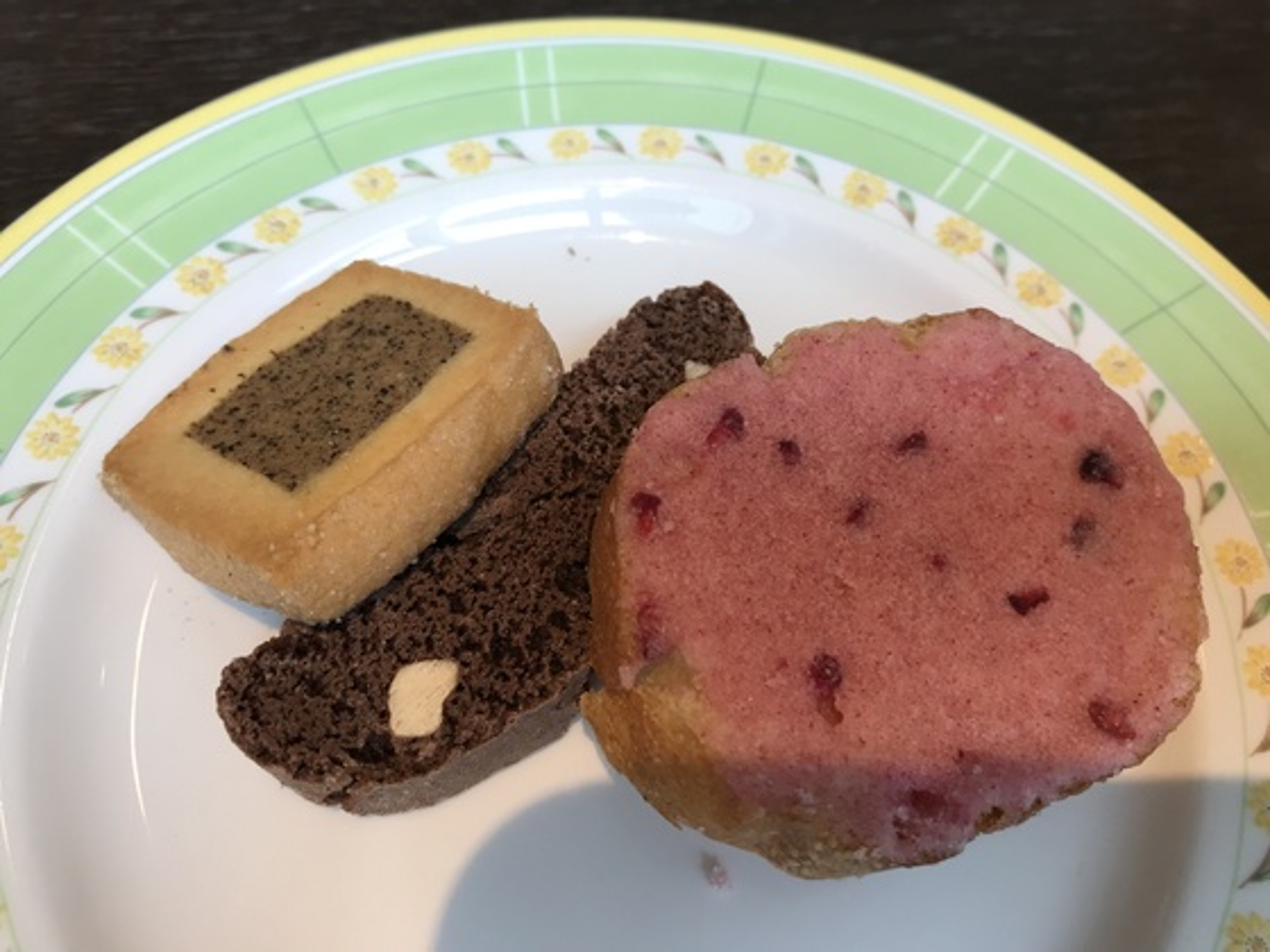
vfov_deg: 49.7
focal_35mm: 28
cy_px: 476
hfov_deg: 63.4
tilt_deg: -61.1
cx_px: 635
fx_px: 1027
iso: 32
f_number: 1.8
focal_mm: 3.99
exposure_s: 1/120
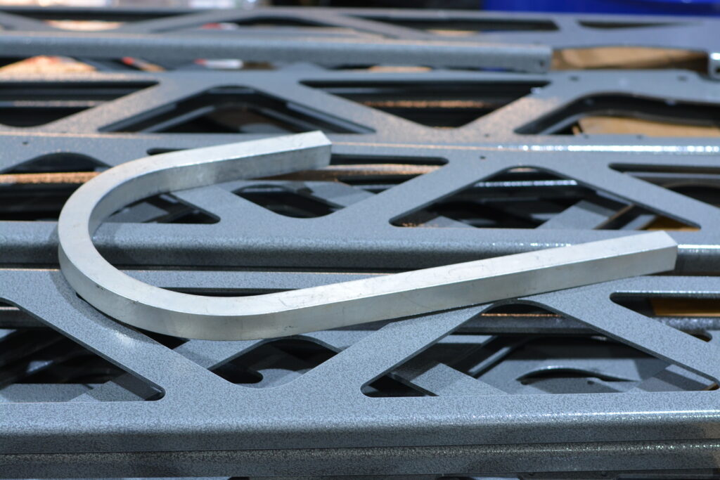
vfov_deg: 18.2
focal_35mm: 75
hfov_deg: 27.0
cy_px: 240
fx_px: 1500
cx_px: 360
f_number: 3.5
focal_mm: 50
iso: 800
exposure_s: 1/50
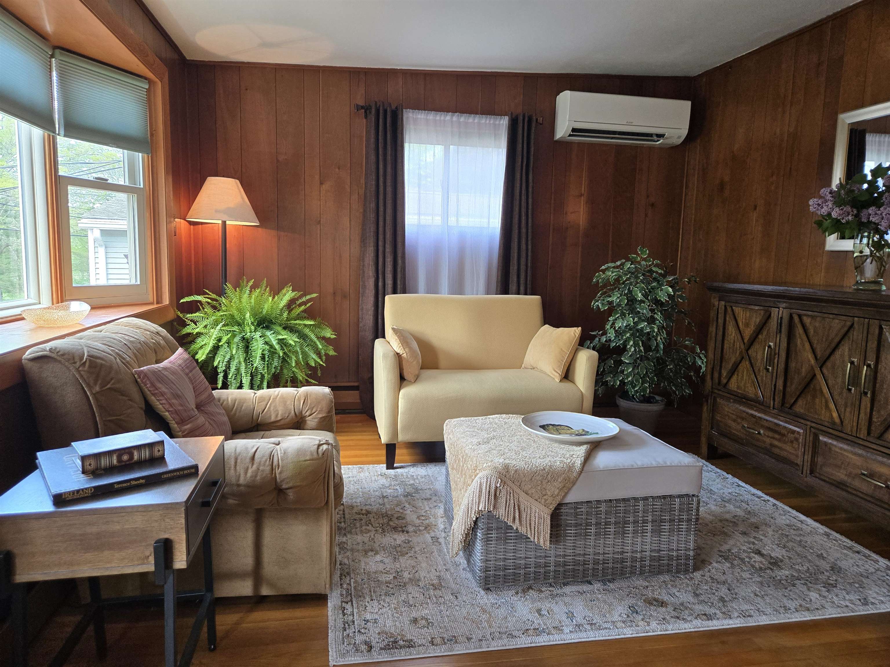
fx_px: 591
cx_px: 445
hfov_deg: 73.9
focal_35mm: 23
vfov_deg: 58.9
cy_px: 334
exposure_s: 1/120
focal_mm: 5.4
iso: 250
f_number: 1.8
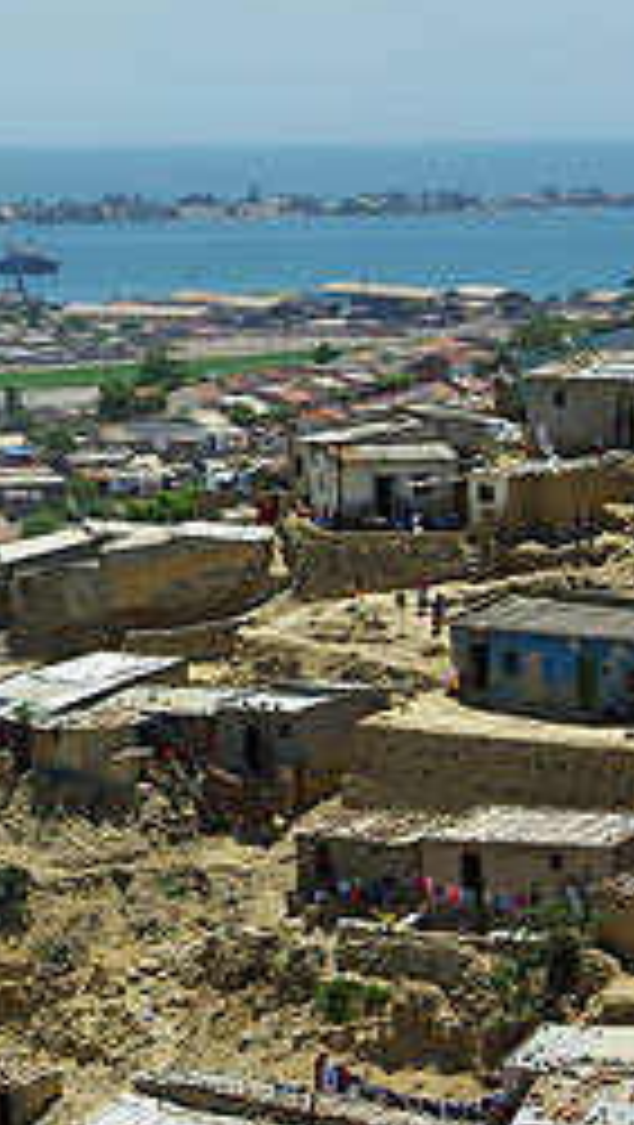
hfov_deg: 7.4
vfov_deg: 13.1
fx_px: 4891
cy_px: 475
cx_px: -112
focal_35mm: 164
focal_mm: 57.5
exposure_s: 1/350
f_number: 11
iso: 200
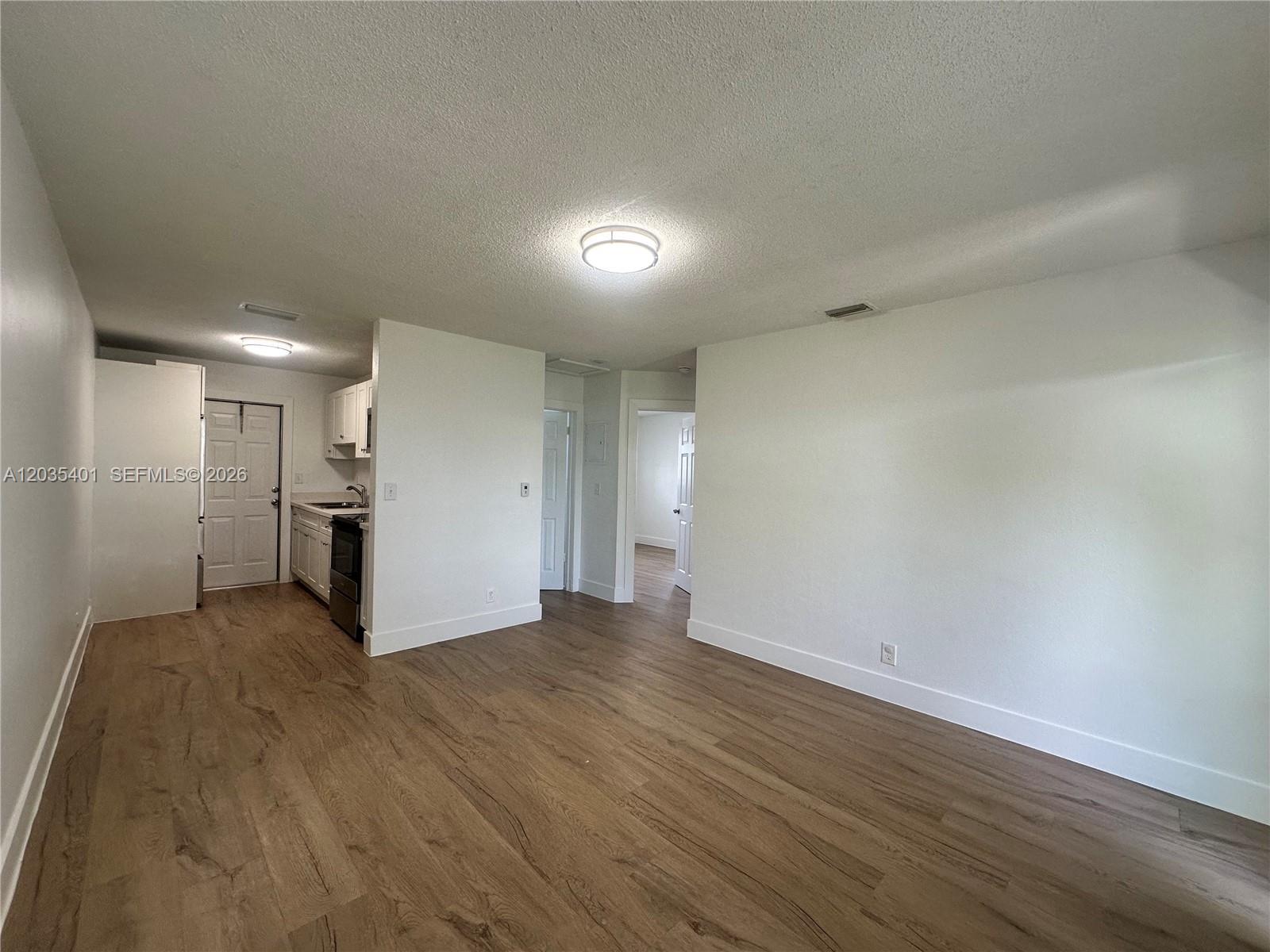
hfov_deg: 102.1
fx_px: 514
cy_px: 476
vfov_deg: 85.7
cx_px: 635
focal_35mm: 14
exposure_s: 1/120
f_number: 2.2
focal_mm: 2.22
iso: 160
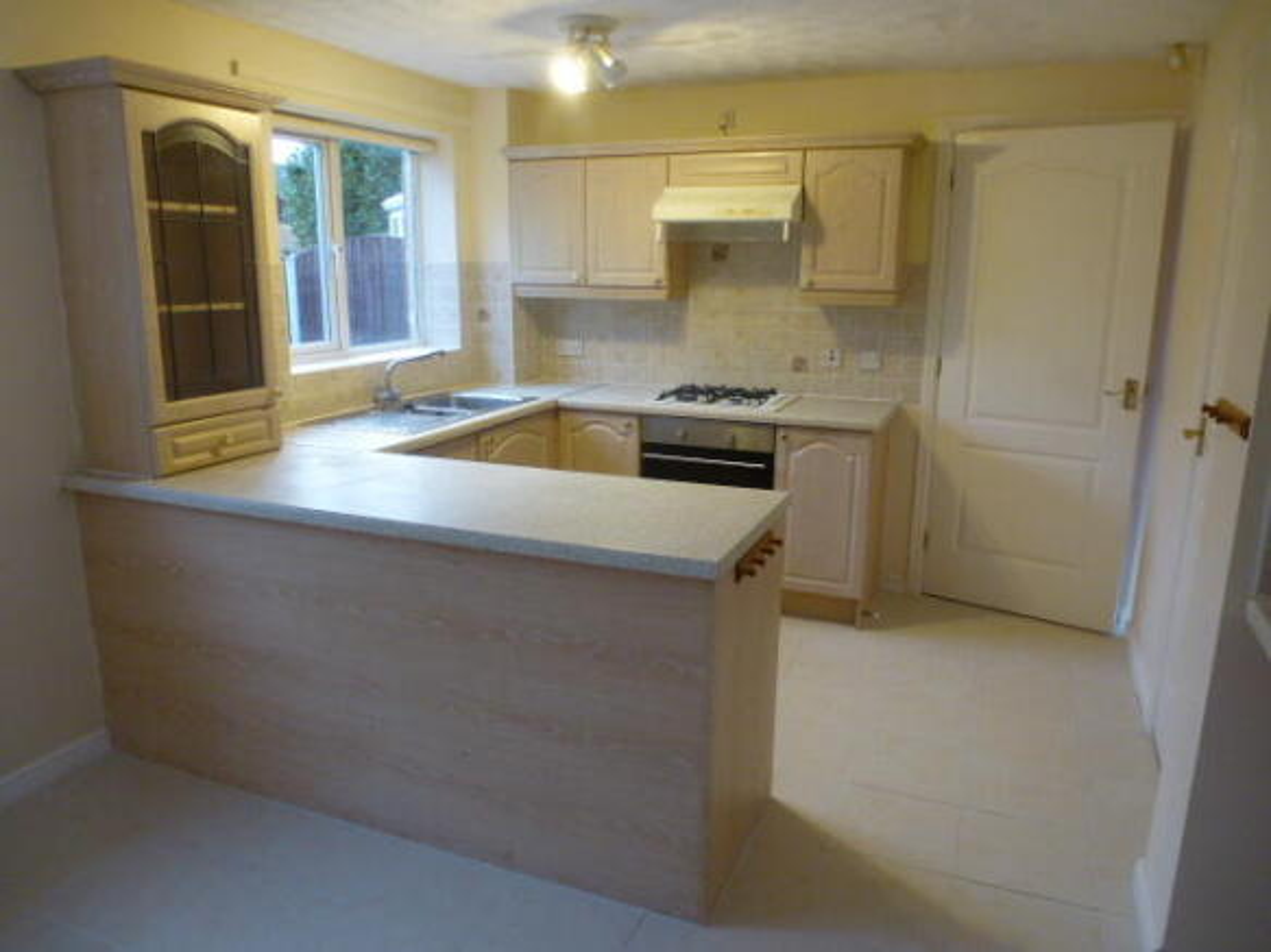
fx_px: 918
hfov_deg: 69.4
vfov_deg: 54.9
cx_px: 636
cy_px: 476
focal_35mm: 25
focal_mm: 4.3
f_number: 3.3
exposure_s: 1/40
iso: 400
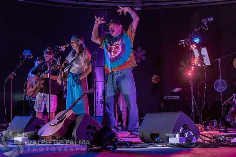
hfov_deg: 28.8
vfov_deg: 19.5
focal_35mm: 70
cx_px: 118
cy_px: 78
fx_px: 459
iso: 2500
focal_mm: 70
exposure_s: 1/160
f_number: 4.5
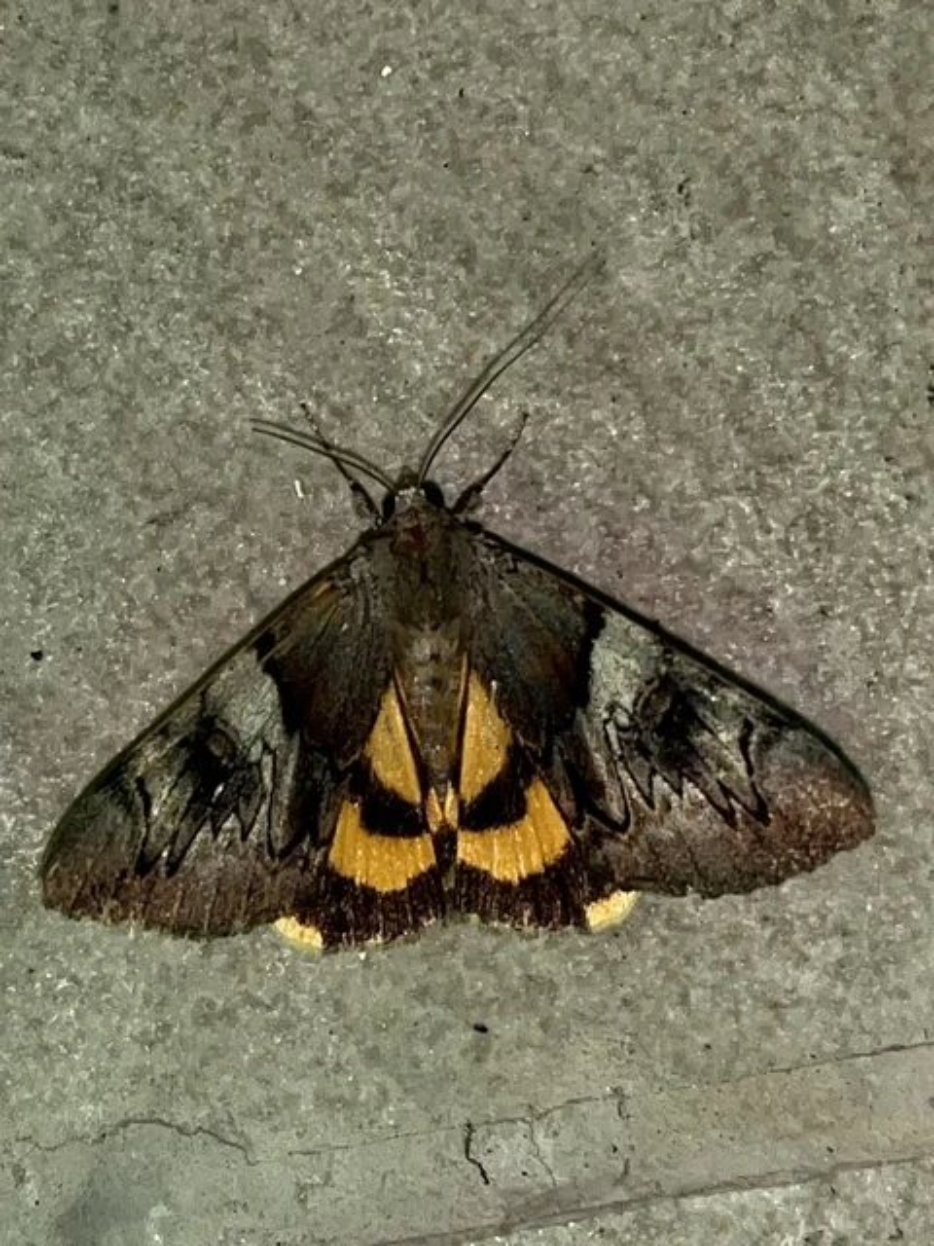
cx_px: 467
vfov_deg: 67.3
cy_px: 623
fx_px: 935
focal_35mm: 26
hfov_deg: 53.1
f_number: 1.6
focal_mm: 5.1
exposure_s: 1/79
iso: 32
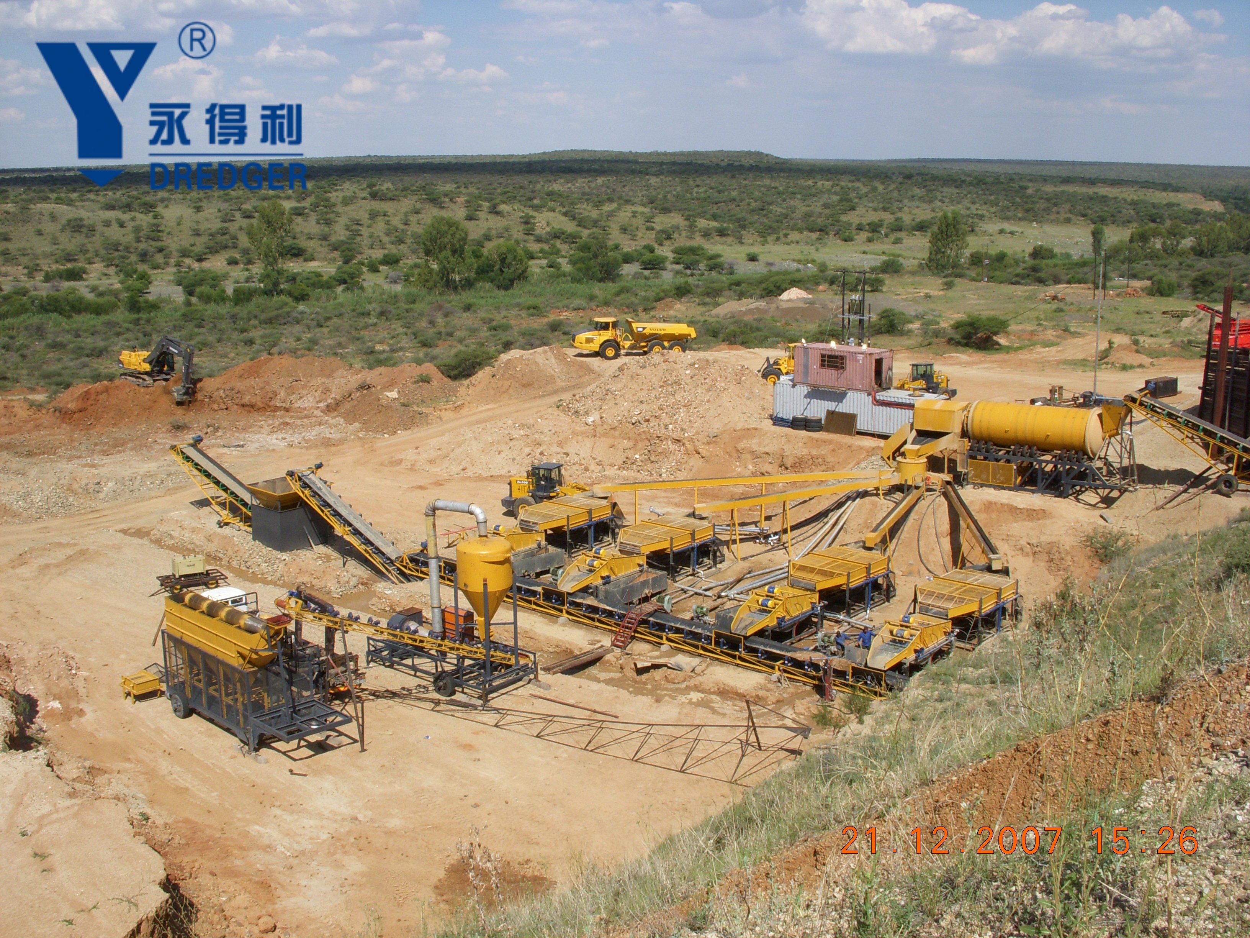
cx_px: 625
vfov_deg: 37.7
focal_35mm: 38
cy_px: 469
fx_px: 1372
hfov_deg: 49.0
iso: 100
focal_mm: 6.3
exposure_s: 1/500
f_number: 6.6
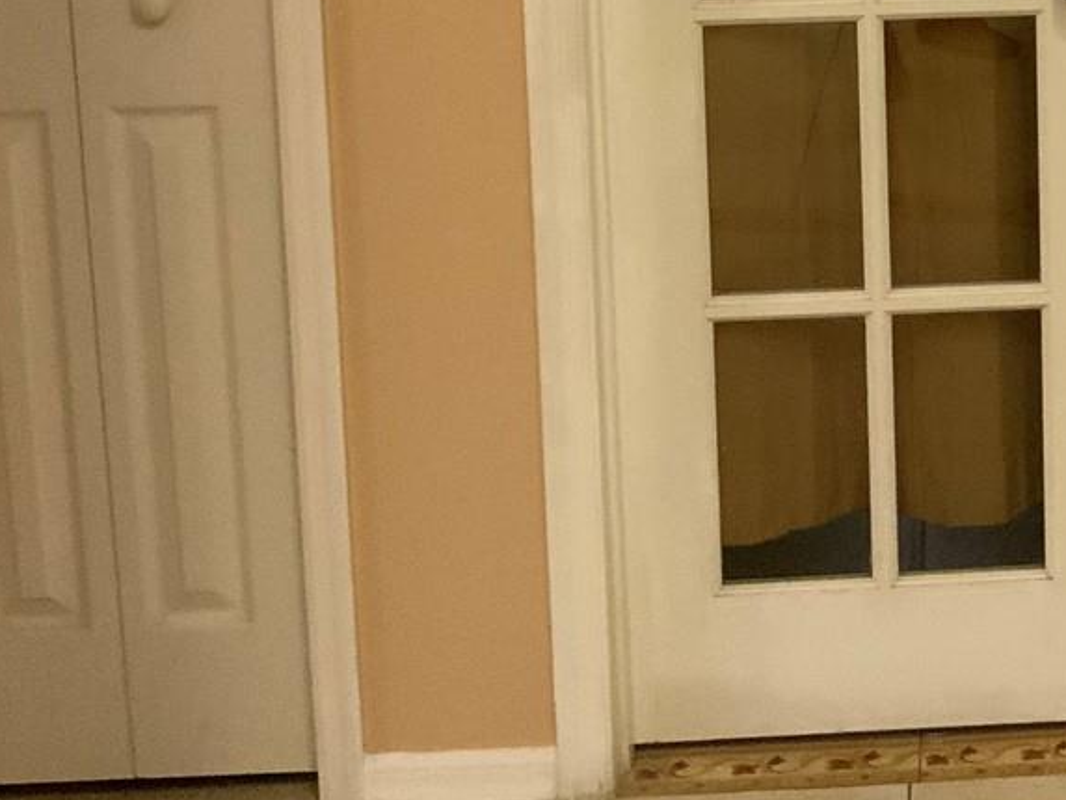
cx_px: 1122
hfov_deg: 22.9
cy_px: -223
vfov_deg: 17.2
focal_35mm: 81
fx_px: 2495
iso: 320
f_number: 1.8
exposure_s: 1/40
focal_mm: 3
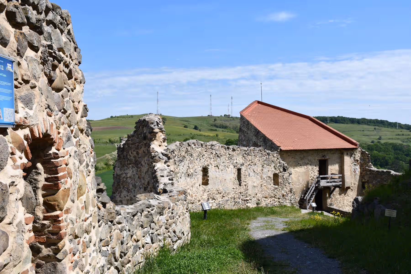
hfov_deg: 53.1
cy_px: 137
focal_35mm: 36
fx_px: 411
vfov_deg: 36.9
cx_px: 206
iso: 100
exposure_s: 1/400
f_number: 10
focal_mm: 24
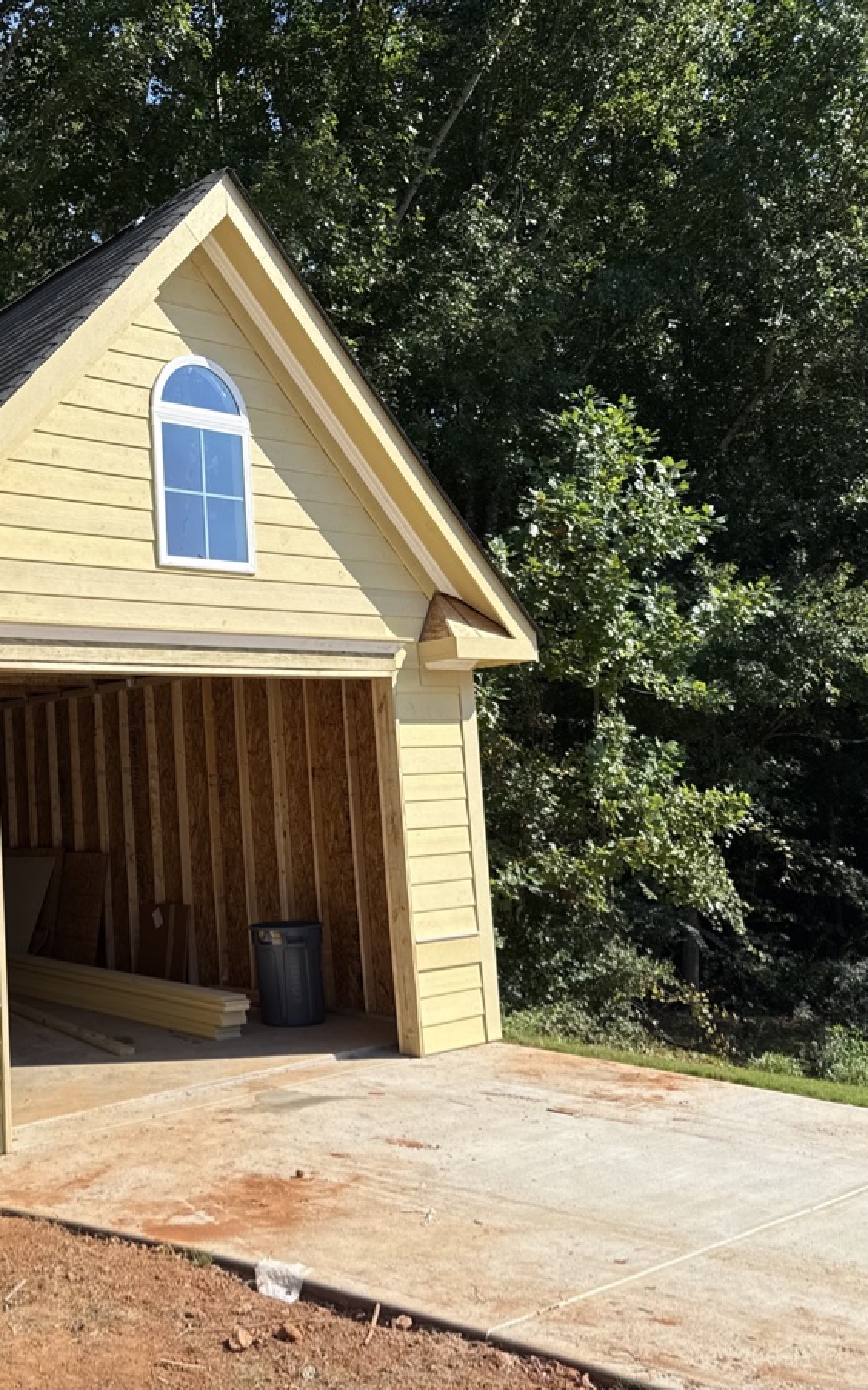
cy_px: 695
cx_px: 120
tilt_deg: +4.5
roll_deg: +2.4
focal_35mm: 34
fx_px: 1287
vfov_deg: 56.7
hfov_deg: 35.5
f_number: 1.78
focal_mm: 6.76
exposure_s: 1/4673
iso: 80
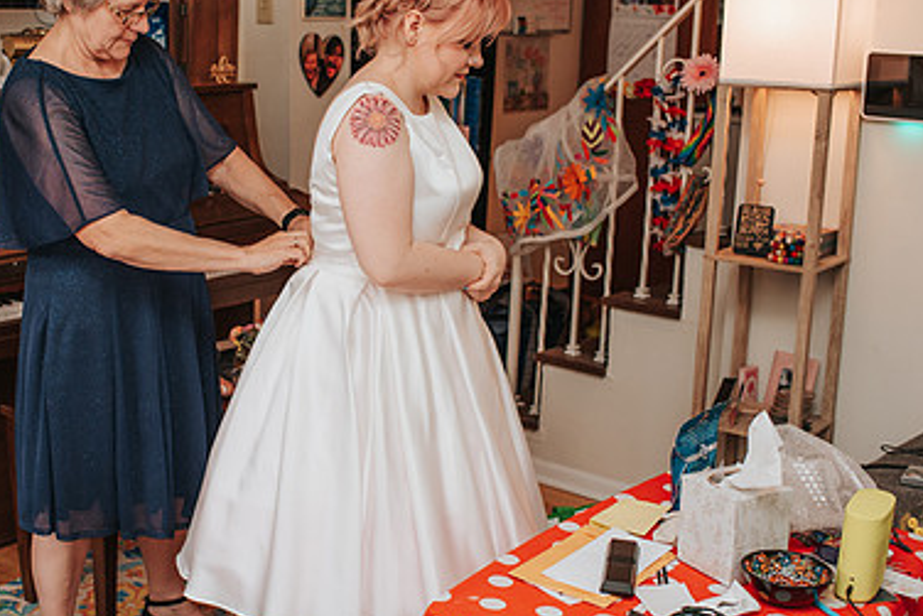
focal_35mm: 54
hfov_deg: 36.5
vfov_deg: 25.1
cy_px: 298
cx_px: 304
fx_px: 1385
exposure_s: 1/160
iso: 800
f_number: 4
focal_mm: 35
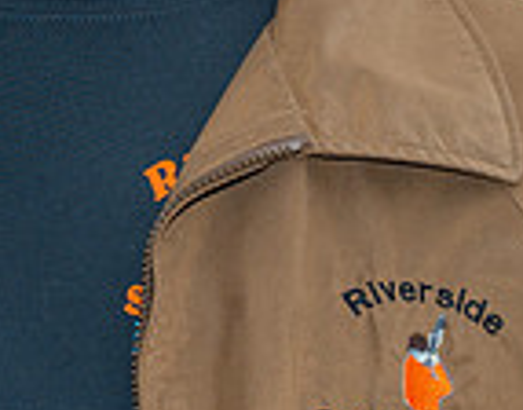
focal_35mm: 349
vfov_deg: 4.4
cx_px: 199
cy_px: -11
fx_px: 5358
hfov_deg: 5.6
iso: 320
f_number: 7.1
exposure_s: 1/250
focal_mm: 78
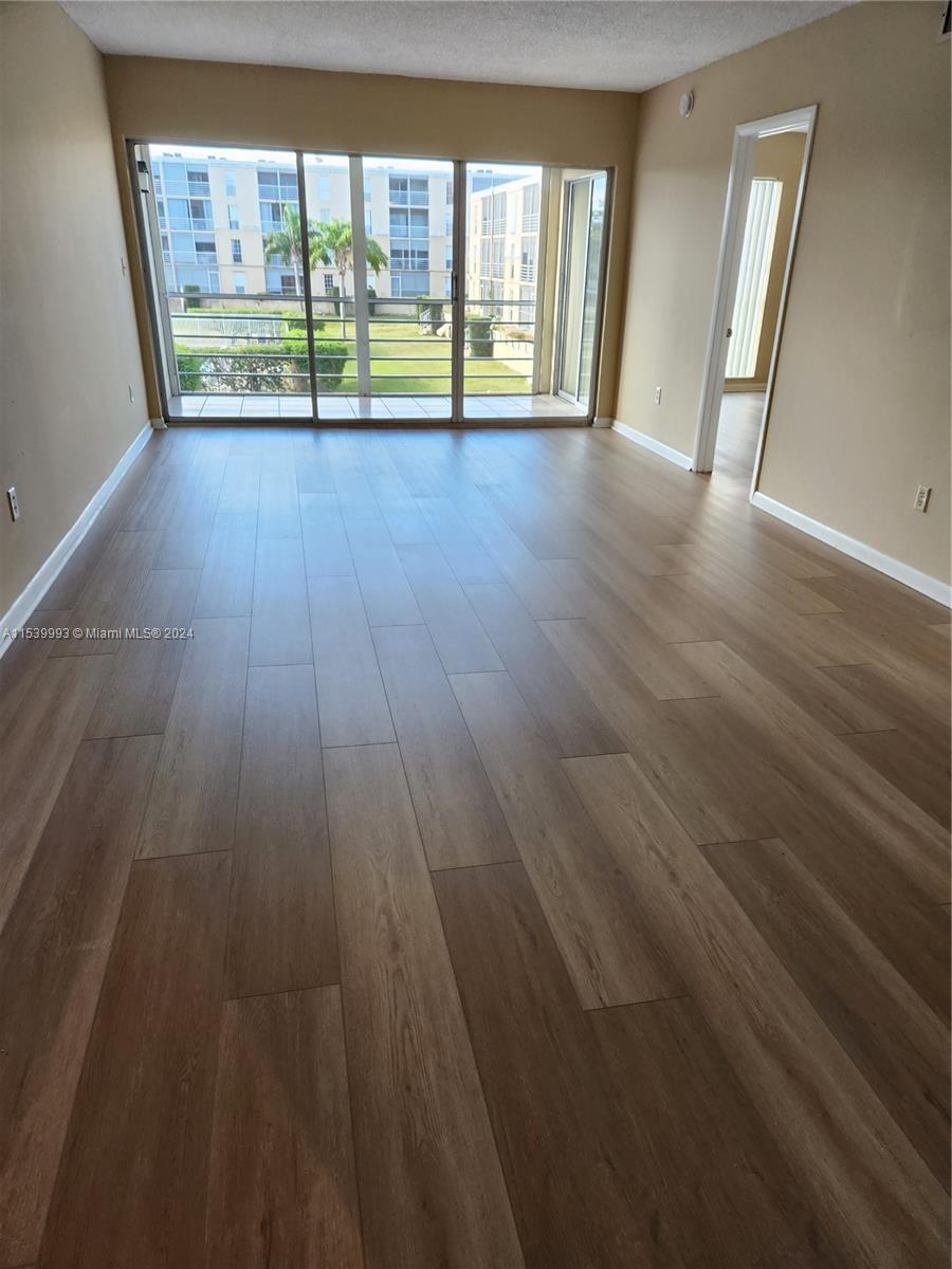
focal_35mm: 23
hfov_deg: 58.9
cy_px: 634
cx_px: 476
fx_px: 843
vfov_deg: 73.9
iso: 160
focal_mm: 5.4
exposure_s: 1/180
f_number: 1.8
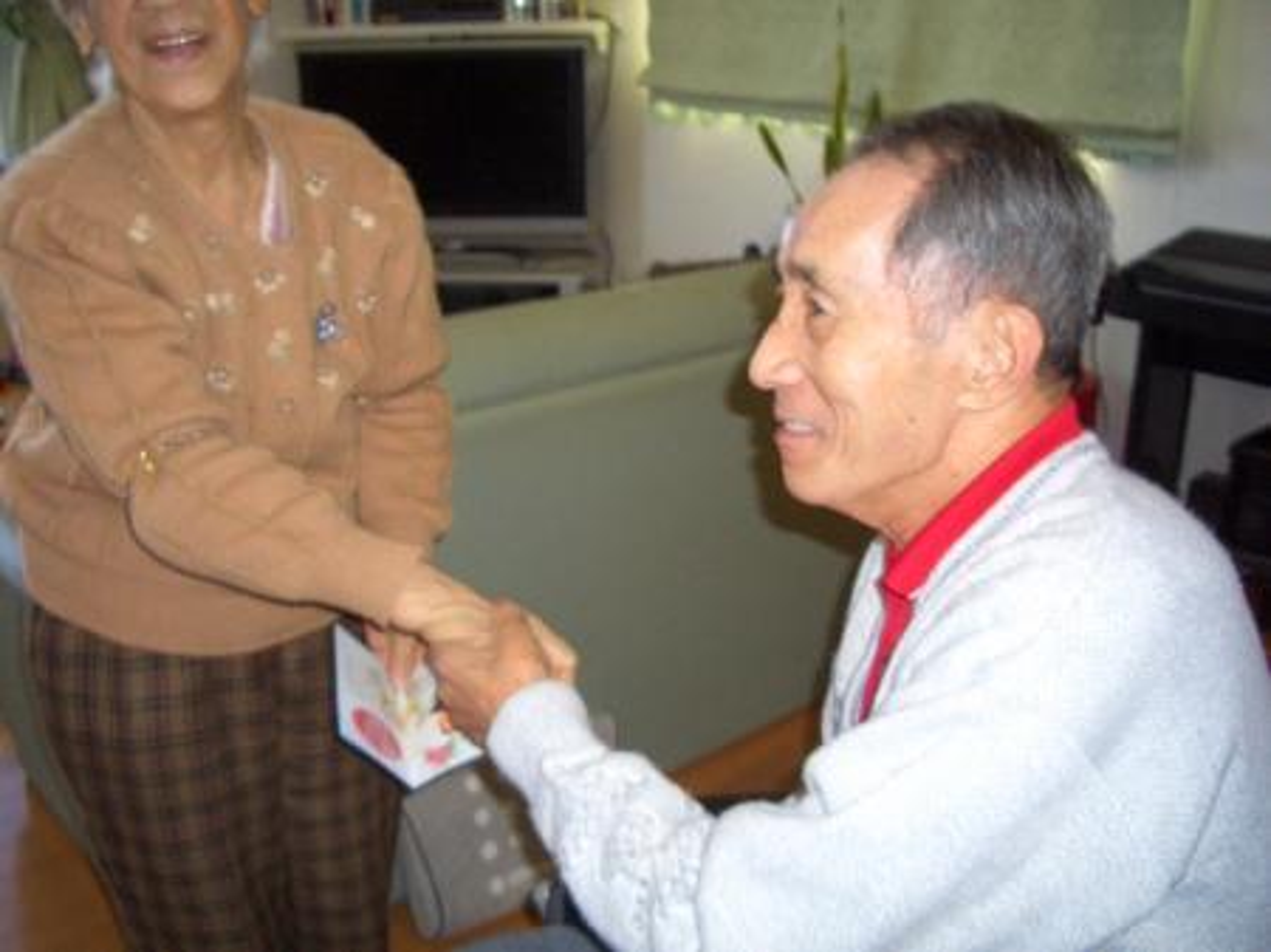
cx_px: 636
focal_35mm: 35
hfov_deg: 52.7
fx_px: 1284
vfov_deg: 40.7
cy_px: 476
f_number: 2.6
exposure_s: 1/60
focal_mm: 5.8
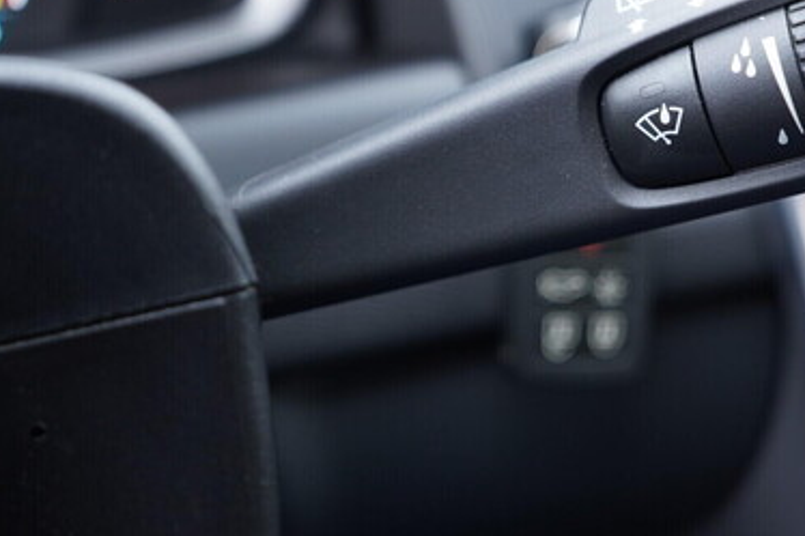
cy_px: 191
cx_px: 585
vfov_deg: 25.4
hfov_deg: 36.8
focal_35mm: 53
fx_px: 1185
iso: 400
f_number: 2.8
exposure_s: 1/40
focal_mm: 24
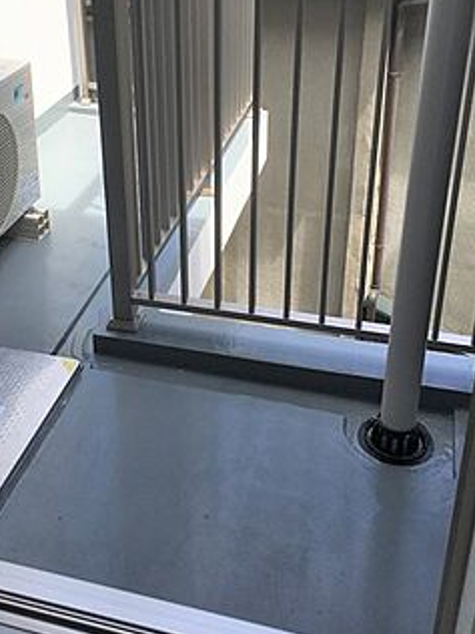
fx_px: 805
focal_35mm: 44
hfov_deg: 32.7
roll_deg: +1.7
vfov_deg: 42.3
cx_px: 178
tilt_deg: -28.6
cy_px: 201
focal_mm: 4.15
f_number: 2.2
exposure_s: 1/674
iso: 25
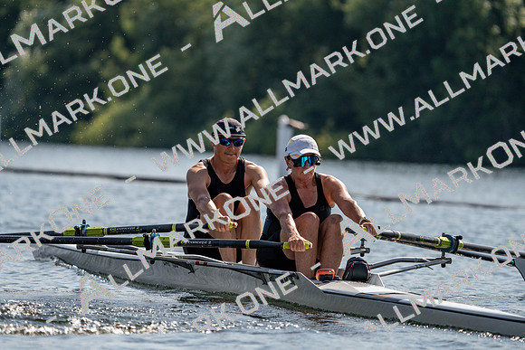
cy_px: 175
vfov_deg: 3.9
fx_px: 5149
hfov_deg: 5.8
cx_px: 262
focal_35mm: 353
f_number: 6.3
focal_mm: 353
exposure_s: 1/1600
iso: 160
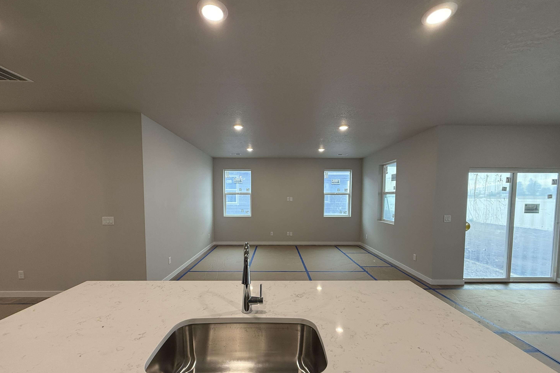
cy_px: 211
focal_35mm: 15
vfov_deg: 76.9
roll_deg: -0.2
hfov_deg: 100.4
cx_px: 278
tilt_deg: -3.8
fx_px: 233
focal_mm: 2.22
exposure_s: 1/120
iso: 125
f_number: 2.2
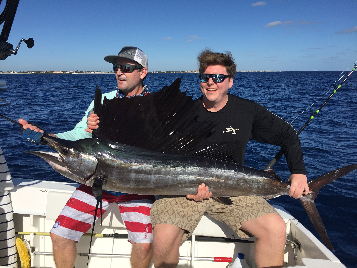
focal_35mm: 29
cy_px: 134
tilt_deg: -8.7
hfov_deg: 61.7
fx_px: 299
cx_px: 178
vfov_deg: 48.2
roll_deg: +0.5
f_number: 2.2
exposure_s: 1/4405
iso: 32
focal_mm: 4.15
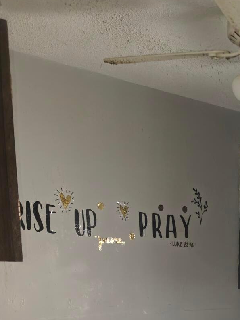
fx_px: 536
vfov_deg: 28.5
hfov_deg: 24.2
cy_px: 392
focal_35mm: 58
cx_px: 238
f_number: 1.6
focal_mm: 6.06
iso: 1250
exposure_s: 1/58
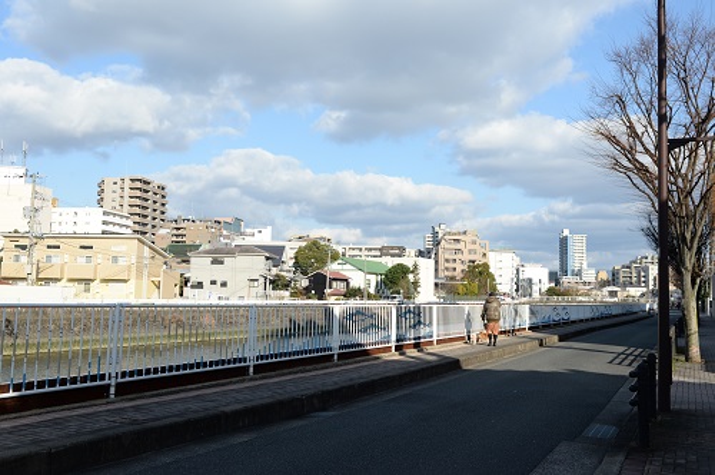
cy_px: 238
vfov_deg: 37.8
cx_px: 358
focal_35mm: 35
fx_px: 694
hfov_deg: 54.5
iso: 200
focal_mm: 35
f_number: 8
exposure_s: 1/500
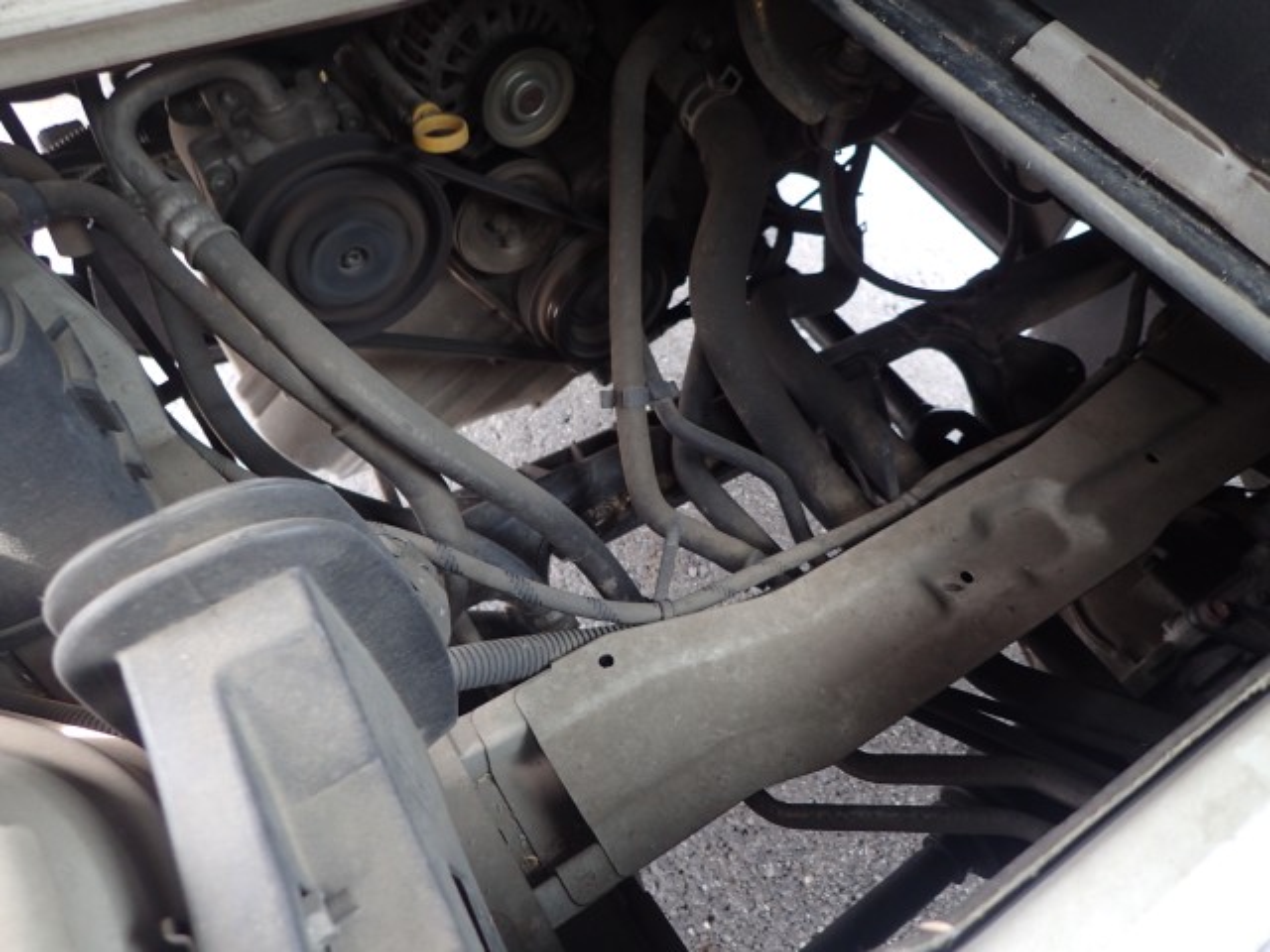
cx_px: 635
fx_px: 917
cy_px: 476
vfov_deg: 54.9
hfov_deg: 69.4
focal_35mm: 25
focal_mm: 4.5
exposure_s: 1/60
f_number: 2
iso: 125
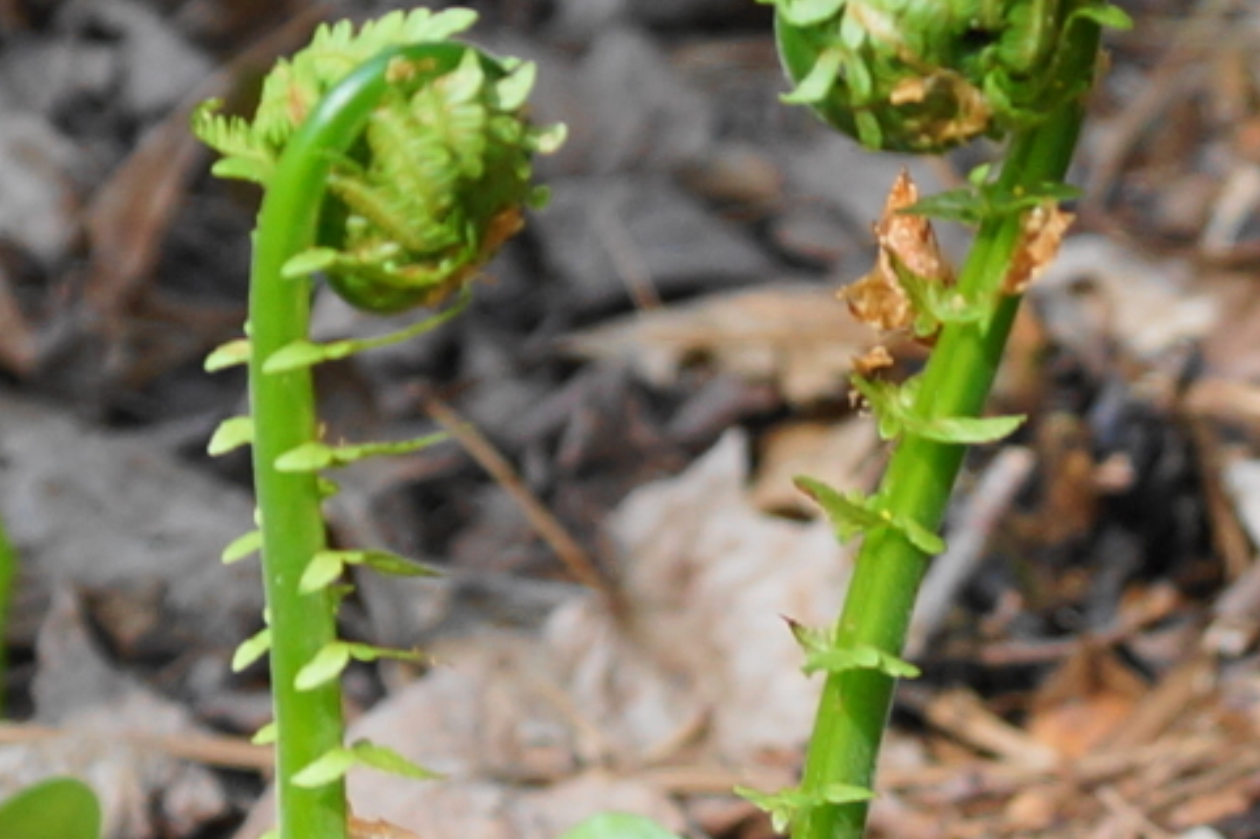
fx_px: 2763
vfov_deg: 17.2
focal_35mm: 79
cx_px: 570
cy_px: 569
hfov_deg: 25.7
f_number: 4
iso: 125
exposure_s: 1/60
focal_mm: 18
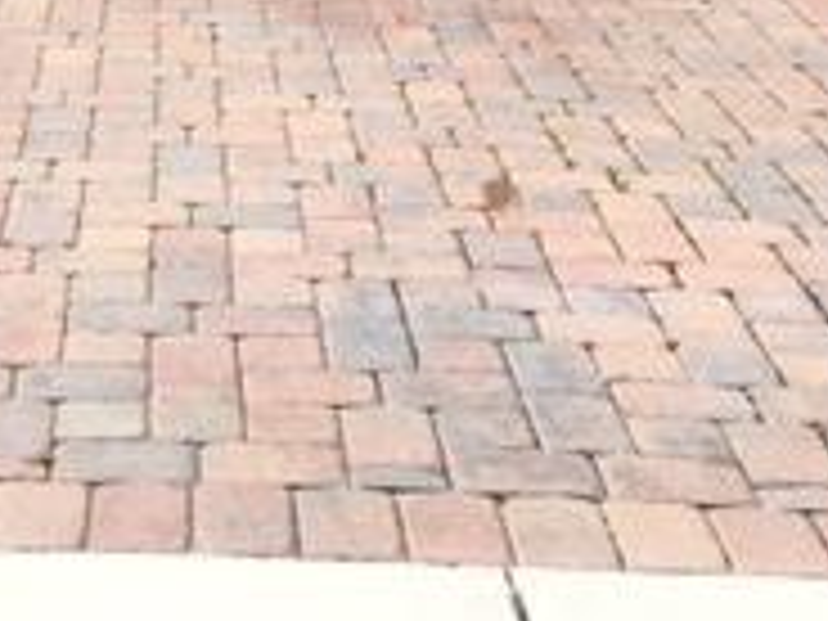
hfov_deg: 19.1
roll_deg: -0.8
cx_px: 104
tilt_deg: +1.3
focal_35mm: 101
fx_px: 2416
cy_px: -410
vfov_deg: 13.5
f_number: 2.2
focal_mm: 4.15
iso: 25
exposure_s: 1/1508
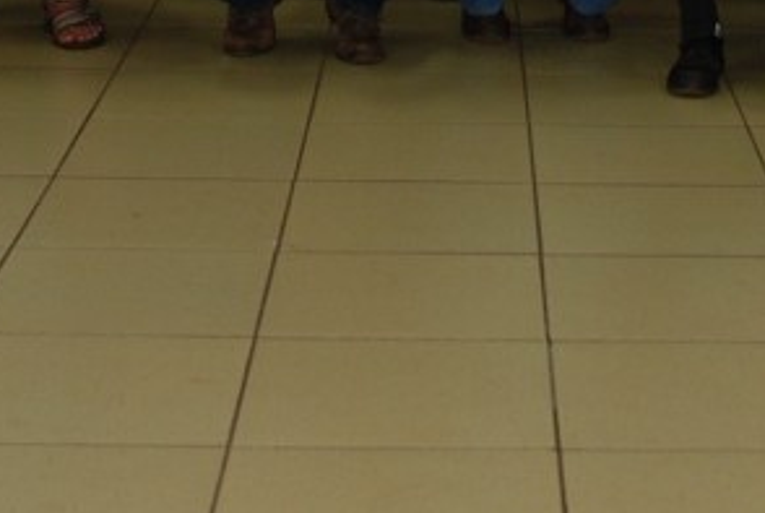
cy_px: -358
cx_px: 567
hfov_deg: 17.7
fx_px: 2447
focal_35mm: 115
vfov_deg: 11.3
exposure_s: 1/60
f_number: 3.8
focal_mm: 22
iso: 200
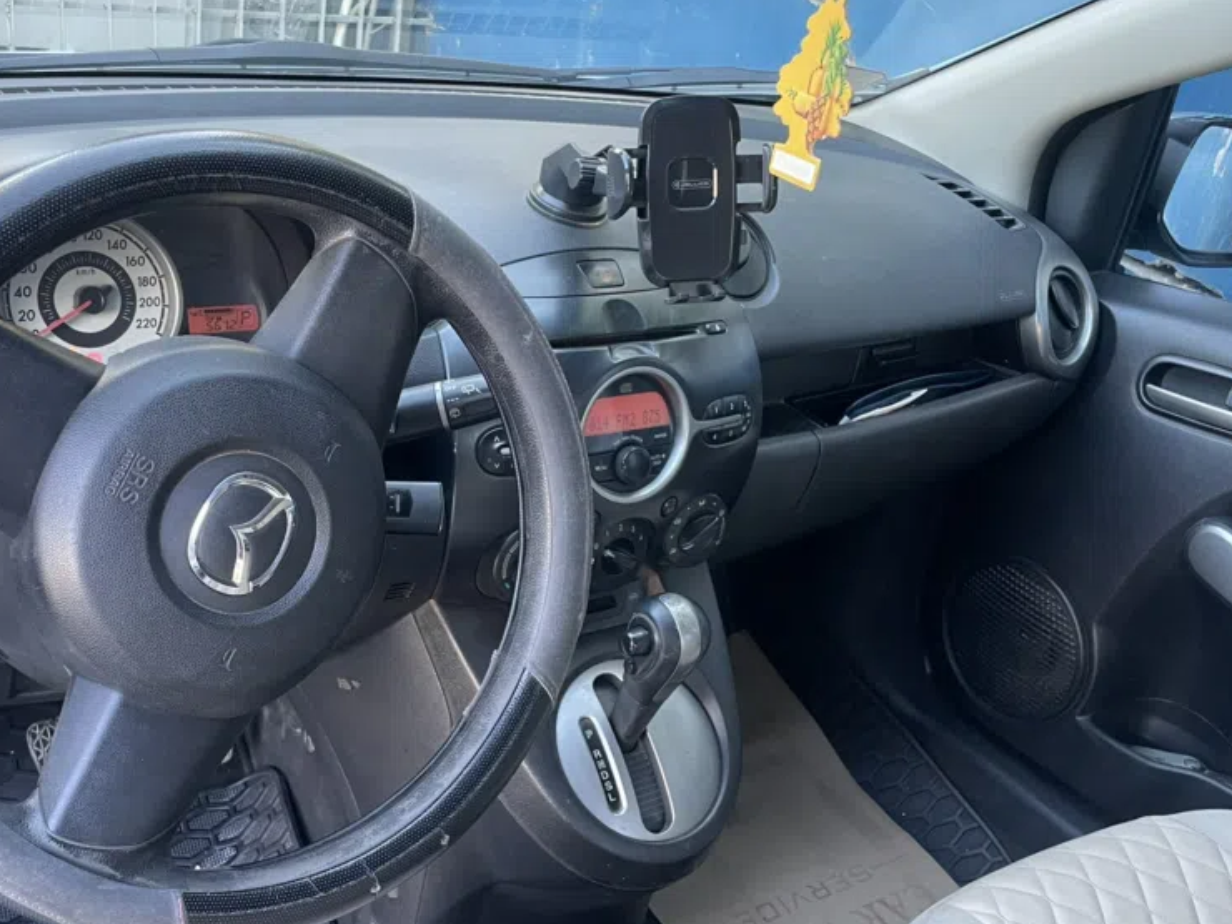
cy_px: 503
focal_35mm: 36
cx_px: 496
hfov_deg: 51.0
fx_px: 1281
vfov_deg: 39.6
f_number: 1.6
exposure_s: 1/86
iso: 125
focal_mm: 4.2
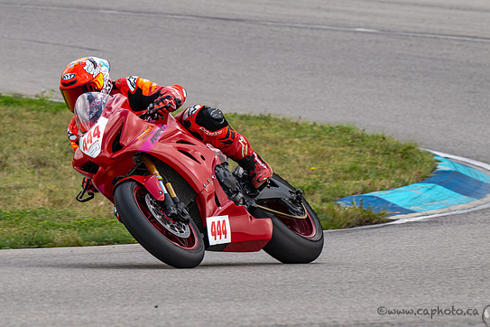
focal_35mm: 429
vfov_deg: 3.2
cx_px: 182
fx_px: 5839
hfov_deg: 4.8
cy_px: 140
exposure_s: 1/800
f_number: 9
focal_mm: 310
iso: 560
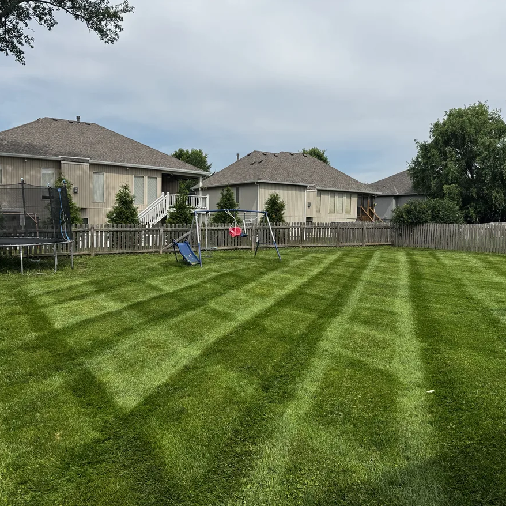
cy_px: 256
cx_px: 270
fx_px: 480
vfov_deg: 55.6
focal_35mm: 29
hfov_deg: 55.6
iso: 80
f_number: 1.78
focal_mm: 6.76
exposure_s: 1/4608
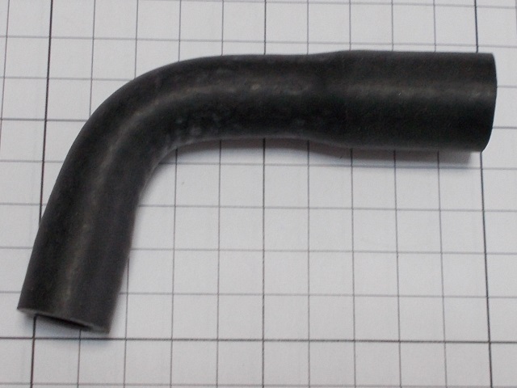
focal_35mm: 26
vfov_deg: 53.1
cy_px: 194
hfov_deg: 67.3
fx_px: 388
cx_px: 258
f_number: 3.2
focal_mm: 4.6
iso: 125
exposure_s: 1/25
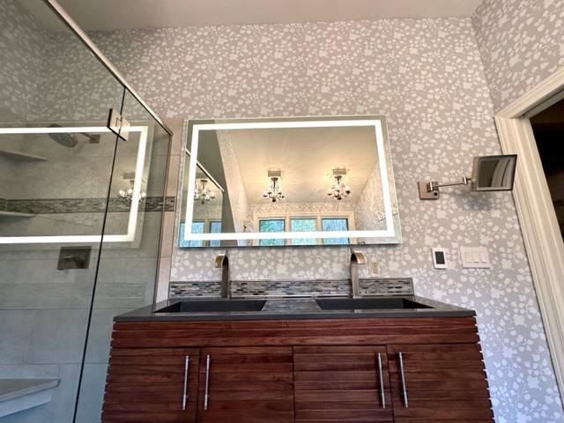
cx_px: 282
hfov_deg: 102.1
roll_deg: +1.3
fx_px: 228
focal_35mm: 14
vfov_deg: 85.7
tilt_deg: +12.1
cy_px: 212
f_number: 2.2
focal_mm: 2.22
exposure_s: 1/120
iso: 80
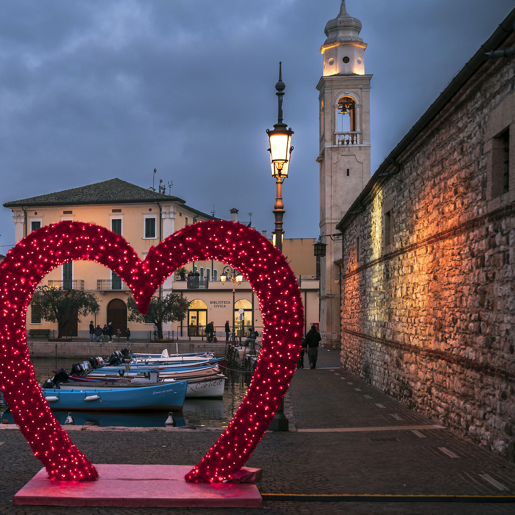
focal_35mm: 54
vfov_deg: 31.6
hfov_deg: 31.2
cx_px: 139
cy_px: 256
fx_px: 909
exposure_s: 1/13
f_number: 4
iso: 100
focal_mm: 42
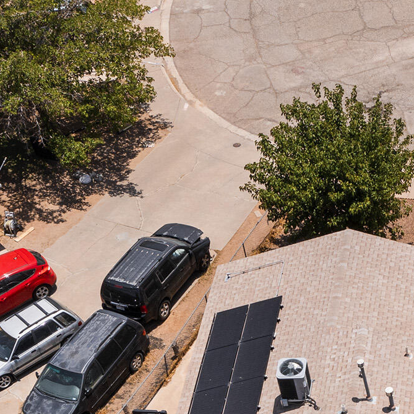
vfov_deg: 17.4
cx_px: 540
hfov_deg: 17.0
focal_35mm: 96
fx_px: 1299
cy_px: 467
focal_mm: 10.26
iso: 100
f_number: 6.3
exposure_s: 1/640
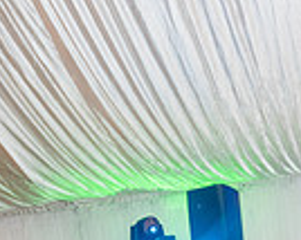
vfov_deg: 12.5
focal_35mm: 114
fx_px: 1015
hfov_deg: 16.8
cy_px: 414
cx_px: 218
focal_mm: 28
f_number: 2.8
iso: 1000
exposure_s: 1/160
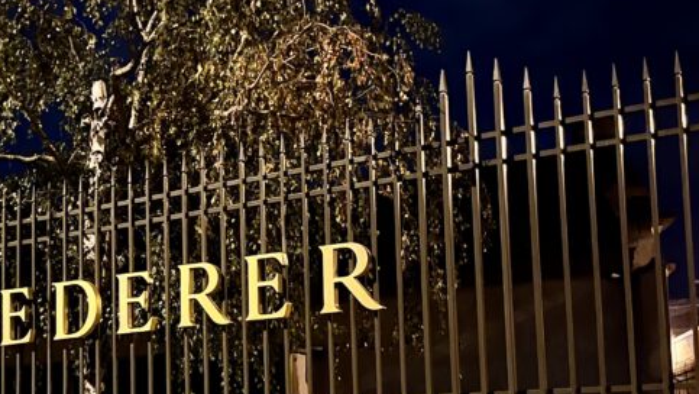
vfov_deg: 19.8
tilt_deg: +7.0
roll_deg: +0.4
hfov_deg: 33.9
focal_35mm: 60
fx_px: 1112
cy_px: 335
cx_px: 146
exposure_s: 1/9
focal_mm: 5.1
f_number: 1.6
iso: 800
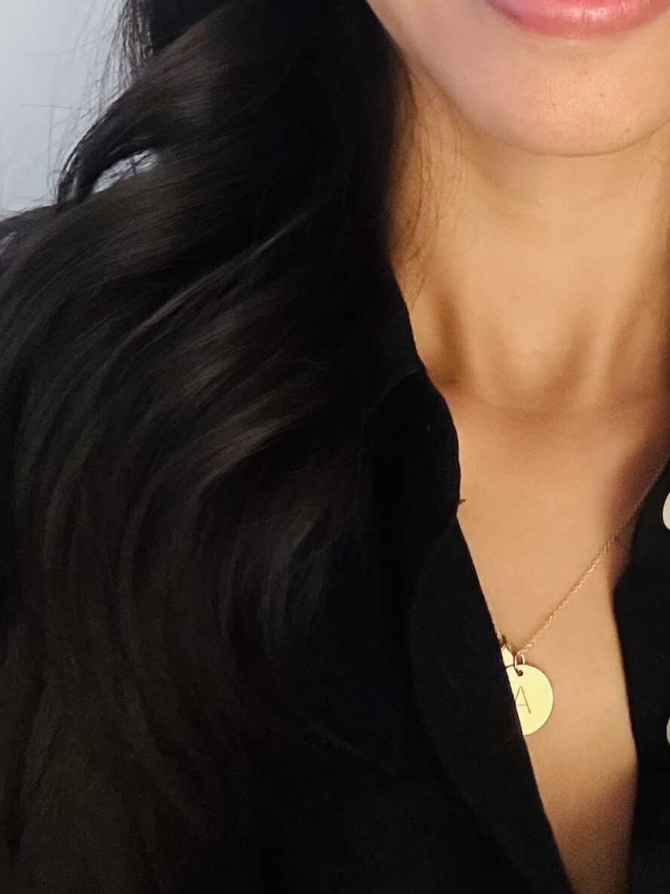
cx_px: 628
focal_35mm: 65
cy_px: -36
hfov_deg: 22.0
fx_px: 1678
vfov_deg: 27.8
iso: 500
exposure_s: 1/30
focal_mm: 2.69
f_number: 1.9
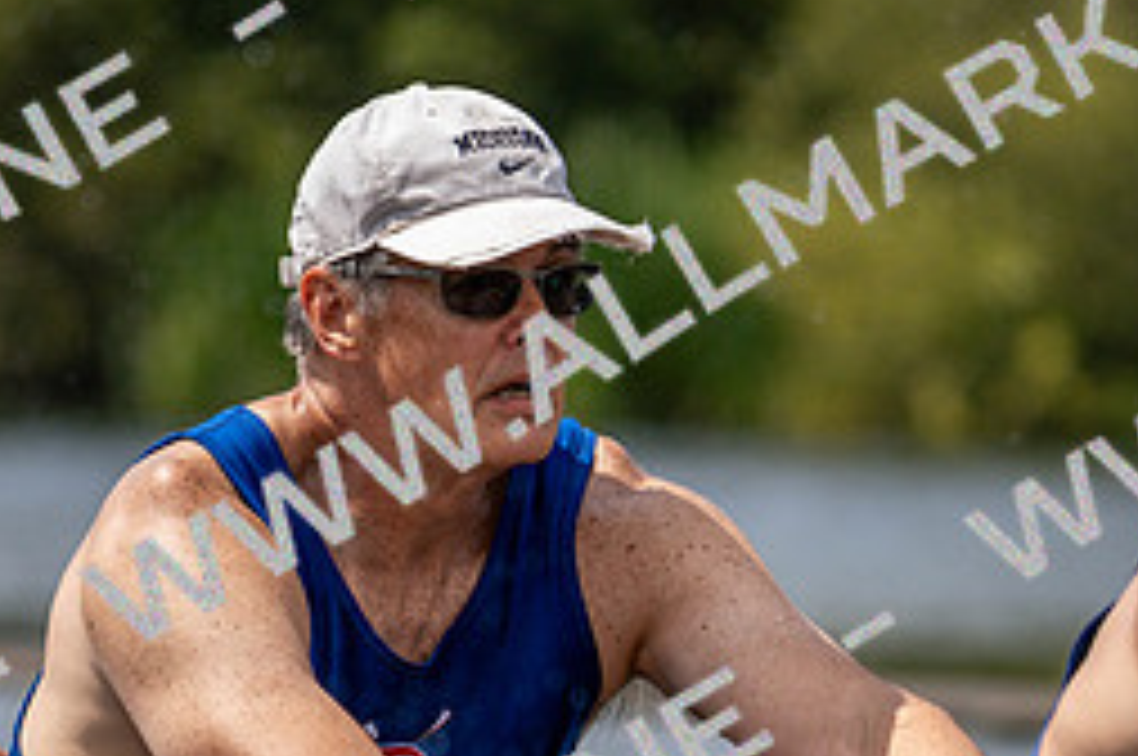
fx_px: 21247
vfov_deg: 2.0
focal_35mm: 673
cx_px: 639
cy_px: 655
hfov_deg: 3.1
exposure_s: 1/1600
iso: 200
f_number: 5.6
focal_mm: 293
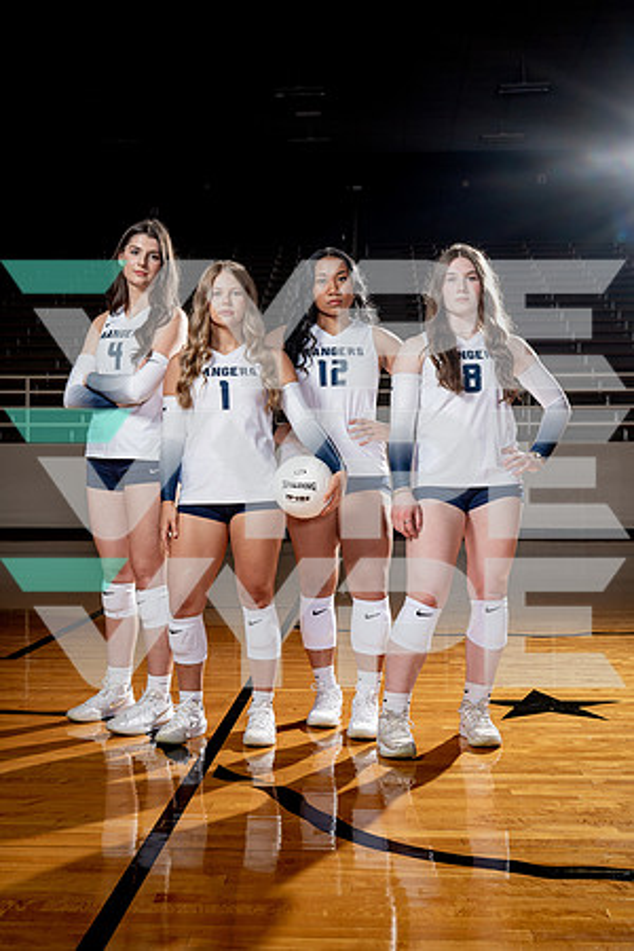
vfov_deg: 45.4
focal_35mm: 43
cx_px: 317
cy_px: 476
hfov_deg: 31.2
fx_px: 1136
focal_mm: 43
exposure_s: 1/250
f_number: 8
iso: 100
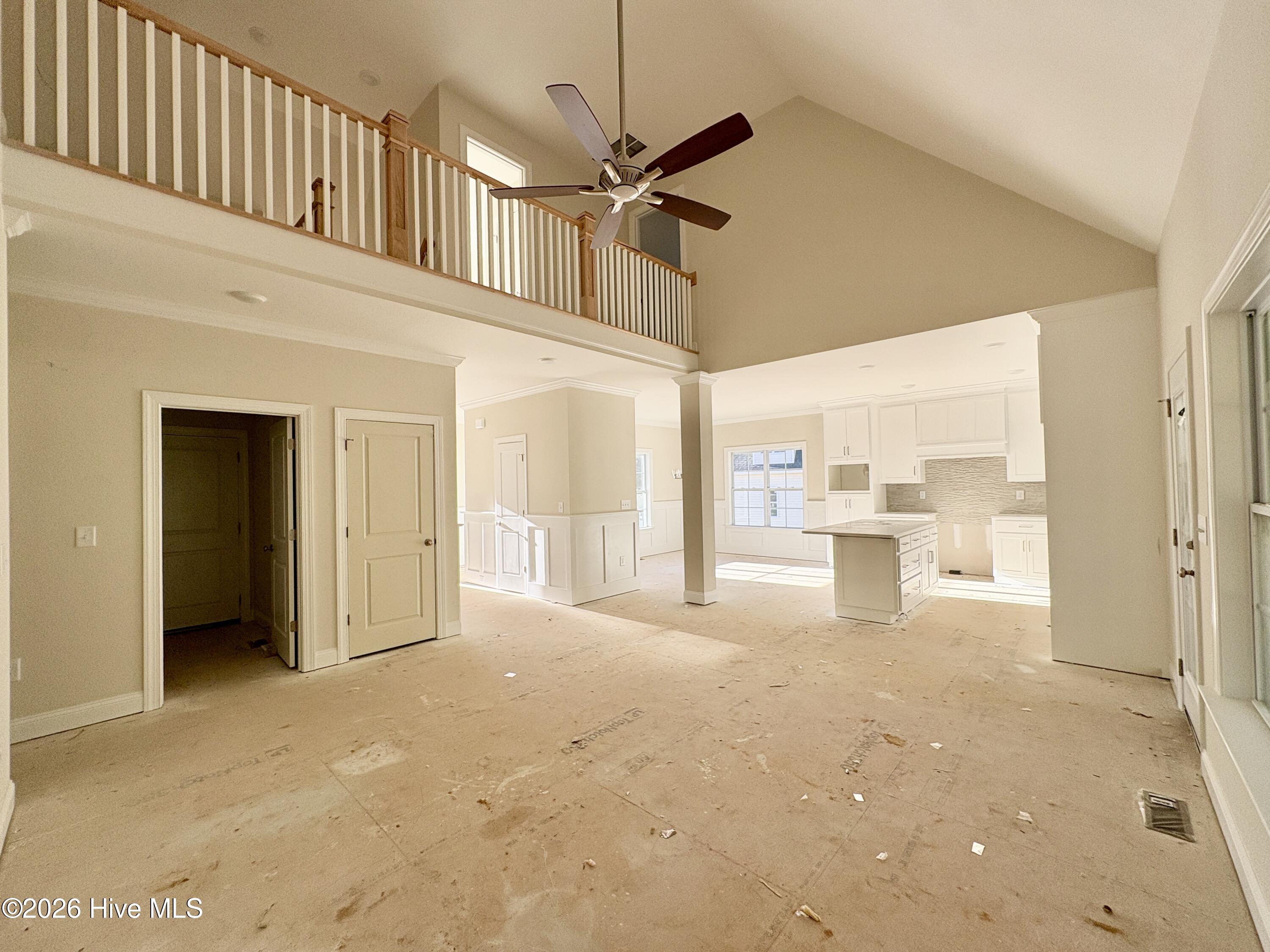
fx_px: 514
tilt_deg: +2.1
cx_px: 635
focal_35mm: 14
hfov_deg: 102.1
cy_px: 476
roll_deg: +2.3
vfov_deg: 85.7
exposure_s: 1/228
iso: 50
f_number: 2.2
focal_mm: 2.22
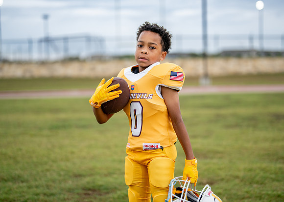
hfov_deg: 34.2
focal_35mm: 57
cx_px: 150
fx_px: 461
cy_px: 96
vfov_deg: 24.8
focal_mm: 50
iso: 320
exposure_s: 1/1000
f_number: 1.2
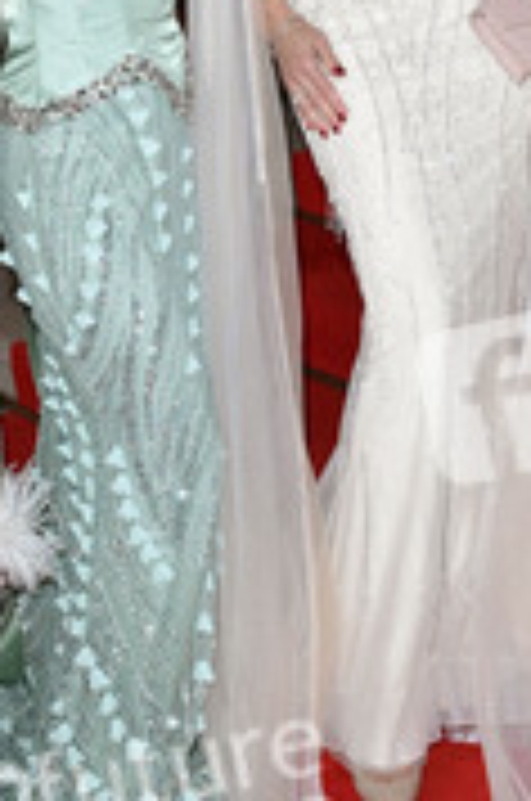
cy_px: 153
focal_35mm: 81
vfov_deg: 24.7
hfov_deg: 16.8
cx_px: 238
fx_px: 1799
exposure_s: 1/250
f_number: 4
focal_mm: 36
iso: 5000
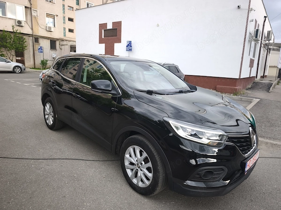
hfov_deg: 73.9
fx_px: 187
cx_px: 140
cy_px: 105
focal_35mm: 23
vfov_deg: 58.9
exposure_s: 1/114
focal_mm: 6.57
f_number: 1.6
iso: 50
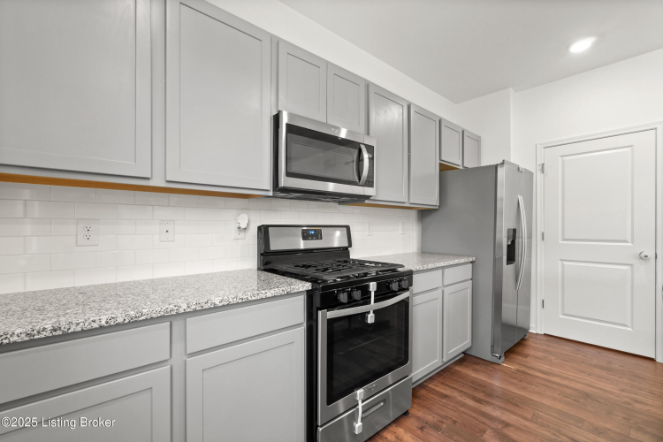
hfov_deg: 100.4
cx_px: 332
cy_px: 221
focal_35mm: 15
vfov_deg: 77.3
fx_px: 276
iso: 400
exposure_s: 1/1.67
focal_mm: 10
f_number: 10
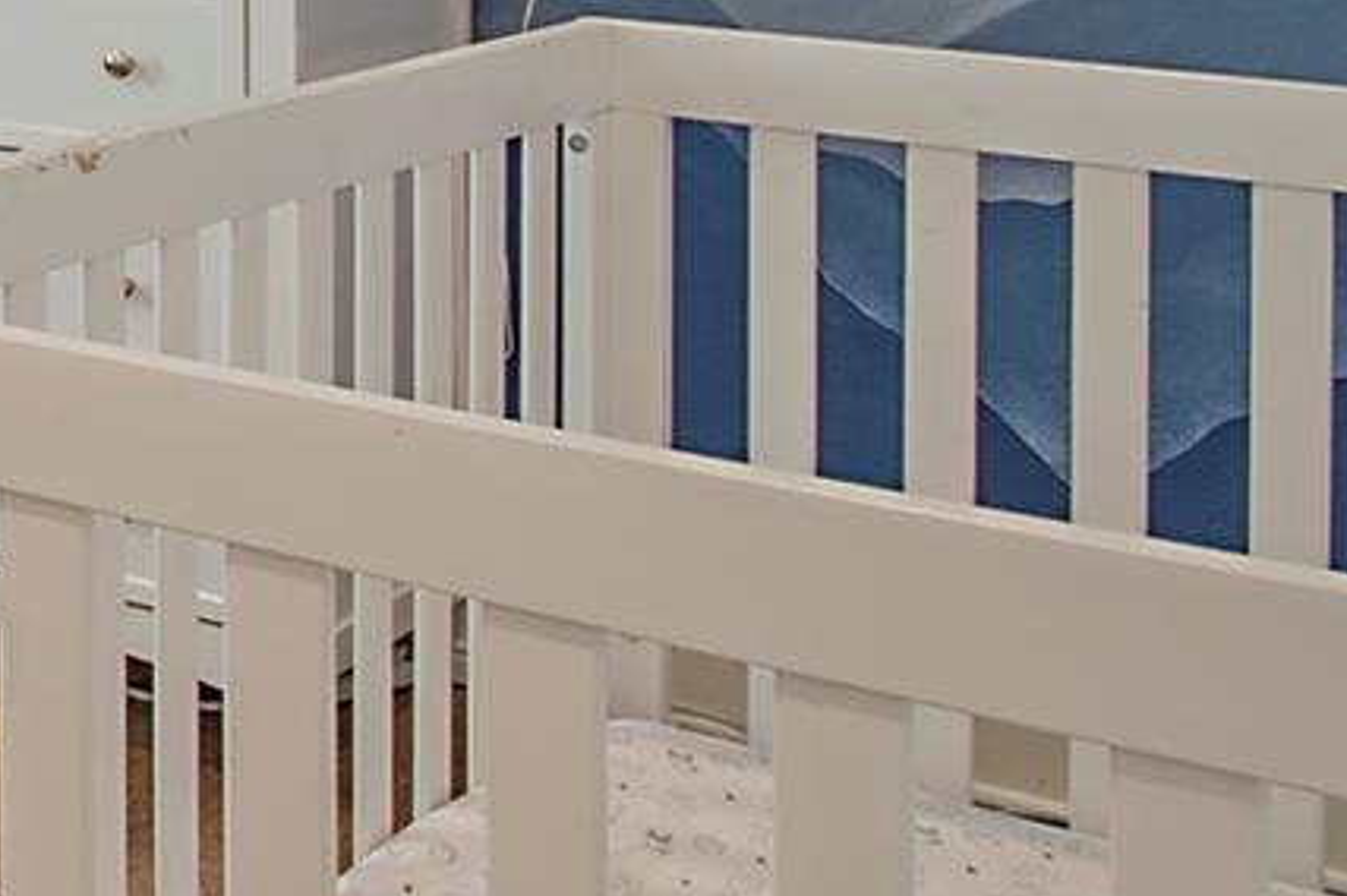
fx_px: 2692
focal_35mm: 72
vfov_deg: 17.3
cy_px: -374
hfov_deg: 18.4
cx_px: -1347
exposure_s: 1/50
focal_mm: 10
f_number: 8
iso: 100
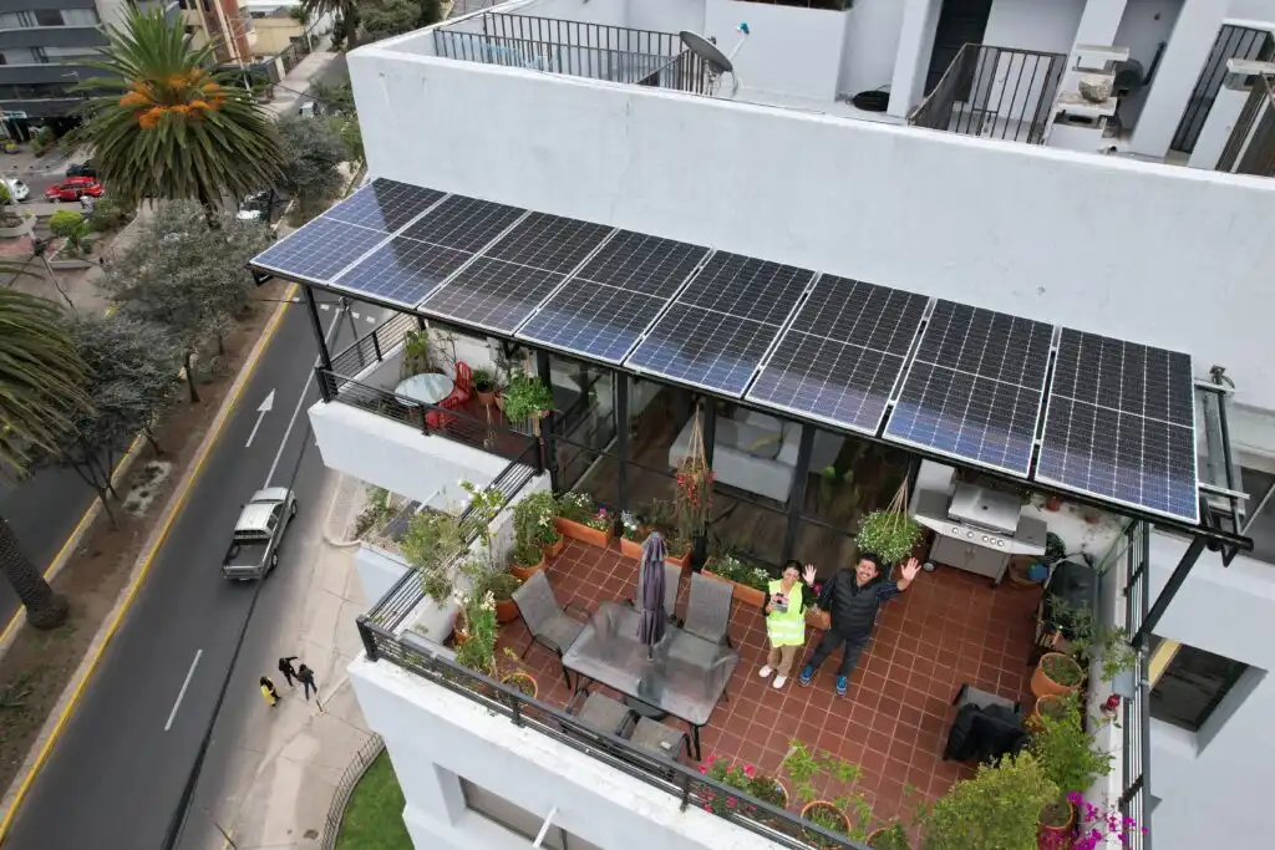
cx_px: 638
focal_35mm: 22
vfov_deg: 57.2
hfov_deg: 78.6
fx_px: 779
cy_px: 425
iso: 130
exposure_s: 1/725
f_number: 2.8
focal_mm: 8.38
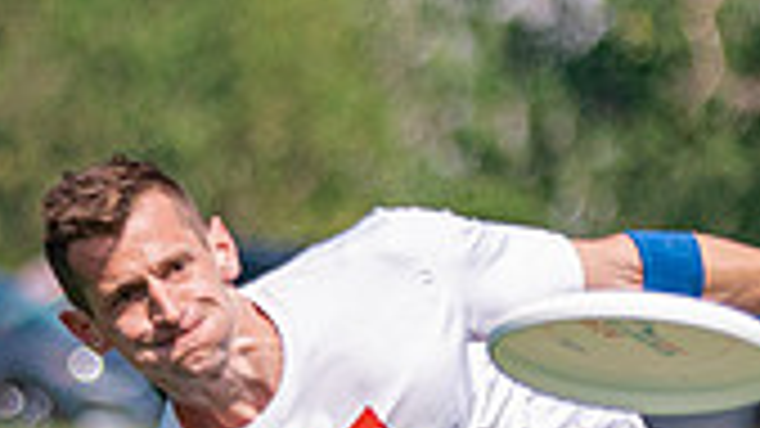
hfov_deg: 3.0
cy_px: 679
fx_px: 14648
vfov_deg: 1.7
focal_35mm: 727
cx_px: 814
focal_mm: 119
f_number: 2.8
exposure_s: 1/12800
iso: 640
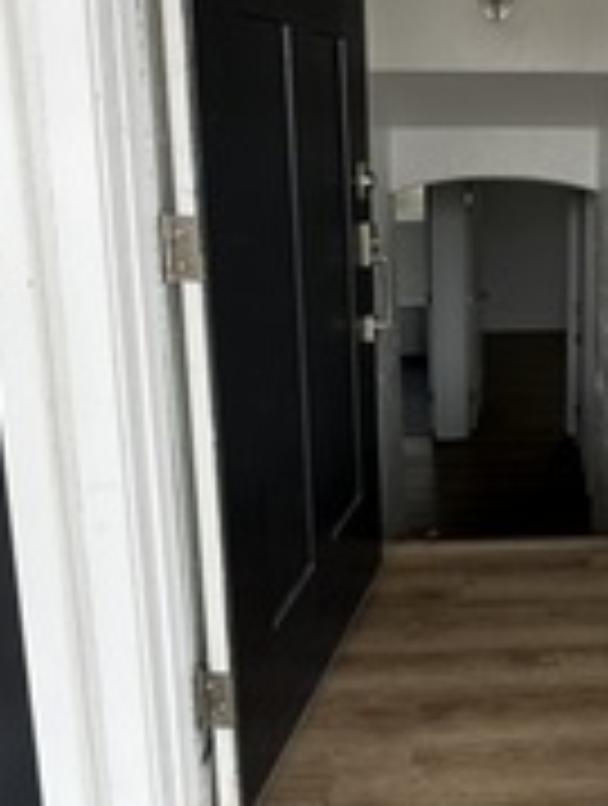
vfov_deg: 47.0
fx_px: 910
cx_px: 565
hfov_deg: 34.5
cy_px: 270
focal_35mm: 39
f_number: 2.2
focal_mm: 2.22
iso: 160
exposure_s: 1/99
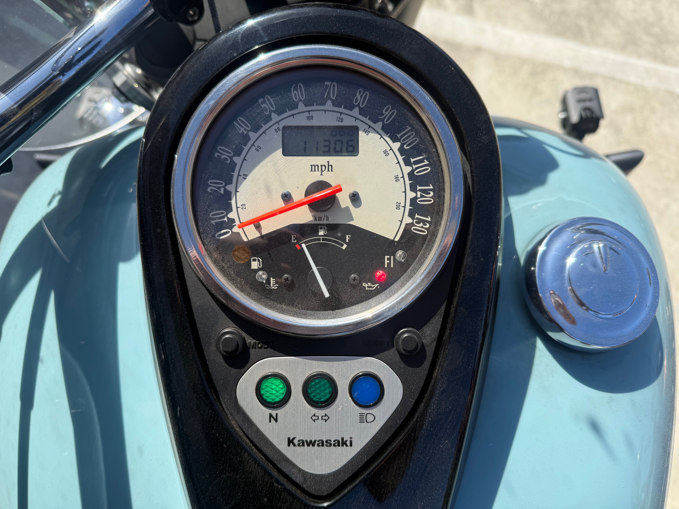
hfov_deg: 71.6
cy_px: 254
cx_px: 340
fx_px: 471
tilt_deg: -61.8
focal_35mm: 24
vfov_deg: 56.8
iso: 80
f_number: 1.78
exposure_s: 1/2611
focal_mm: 6.76
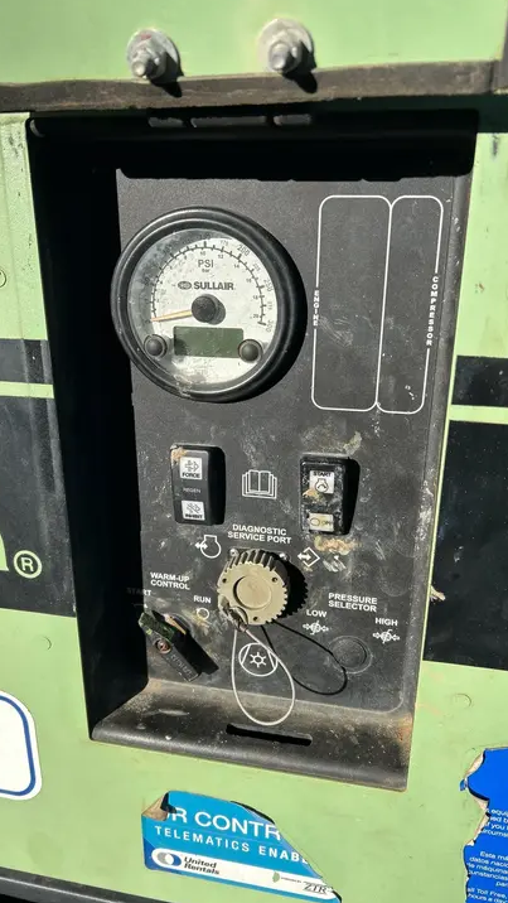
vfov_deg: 66.1
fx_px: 694
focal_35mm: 29
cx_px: 236
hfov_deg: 40.2
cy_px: 453
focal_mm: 5.7
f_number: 1.5
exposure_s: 1/2915
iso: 50
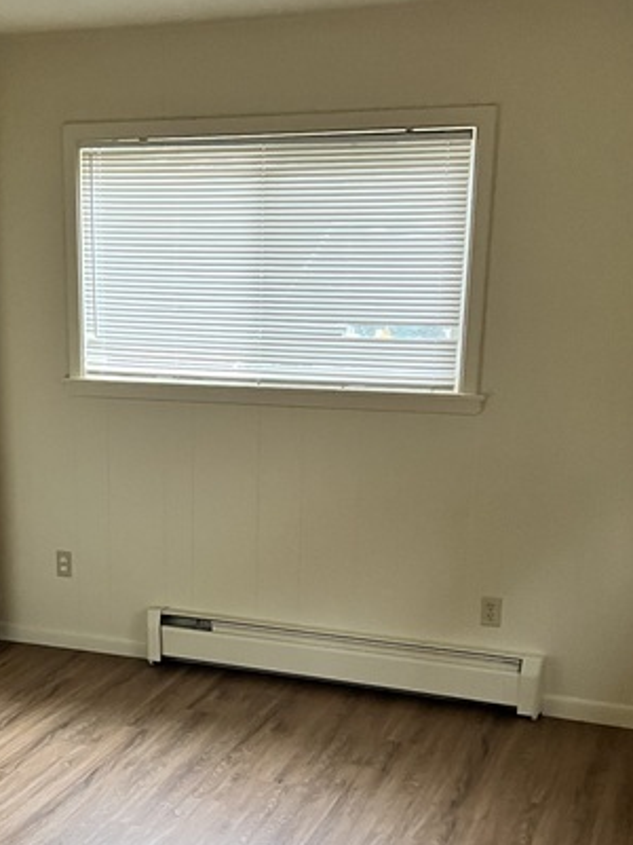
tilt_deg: -15.0
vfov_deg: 36.1
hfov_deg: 27.5
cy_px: 617
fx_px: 1268
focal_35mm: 52
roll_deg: +2.0
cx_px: 137
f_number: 1.5
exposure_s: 1/40
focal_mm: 5.7
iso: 400
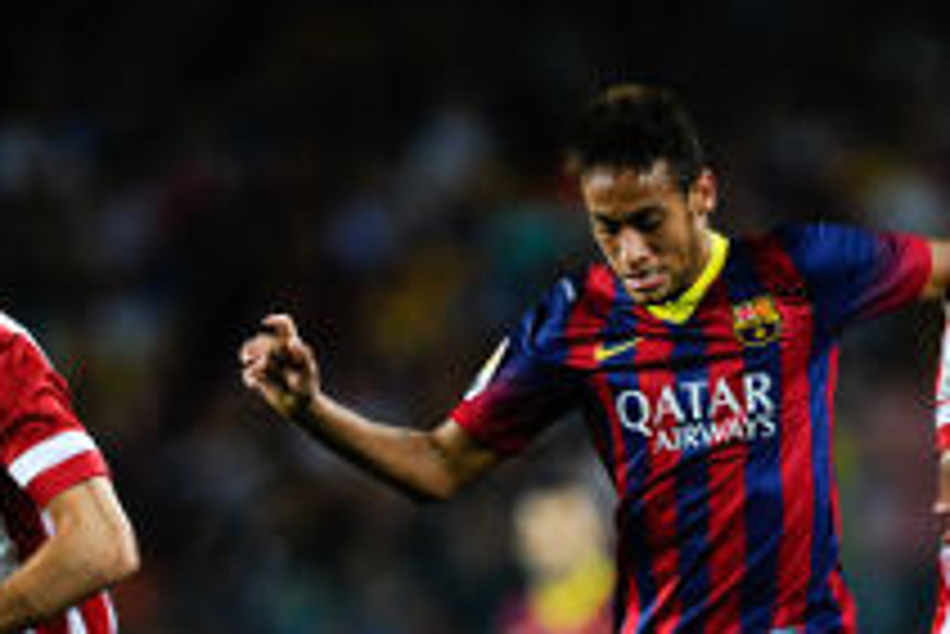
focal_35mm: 871
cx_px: 581
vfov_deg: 1.6
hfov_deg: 2.4
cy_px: 683
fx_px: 23000
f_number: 2.8
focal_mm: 400
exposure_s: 1/1250
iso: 1600
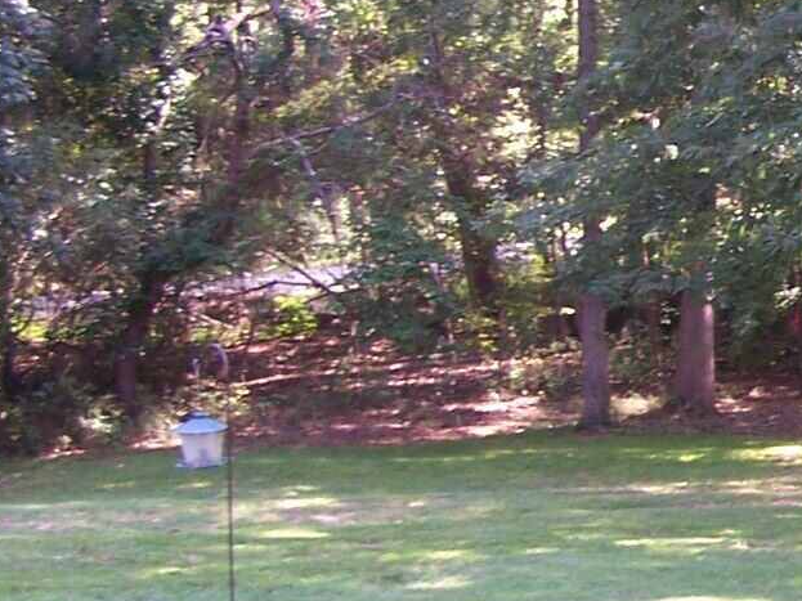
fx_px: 2896
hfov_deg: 14.7
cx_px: 1186
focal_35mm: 125
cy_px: 241
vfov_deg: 11.8
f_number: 2.8
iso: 80
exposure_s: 1/50
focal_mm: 6.3
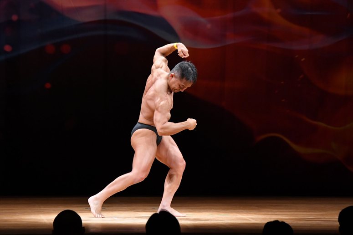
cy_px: 118
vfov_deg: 5.4
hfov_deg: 8.1
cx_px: 176
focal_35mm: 255
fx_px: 2499
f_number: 5.6
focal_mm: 170
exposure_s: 1/400
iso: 4000
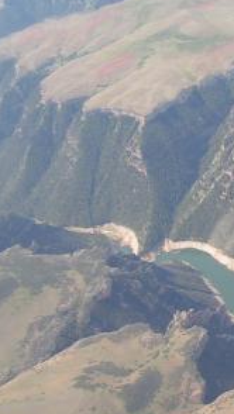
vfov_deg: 23.6
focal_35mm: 90
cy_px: 180
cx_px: 395
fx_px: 990
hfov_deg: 12.5
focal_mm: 5.8
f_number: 5.6
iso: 50
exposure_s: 1/160
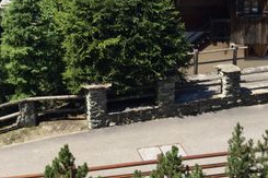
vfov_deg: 17.1
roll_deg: +1.6
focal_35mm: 74
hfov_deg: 27.1
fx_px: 551
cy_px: -66
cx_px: 75
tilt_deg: -8.3
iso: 32
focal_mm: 4.15
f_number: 2.2
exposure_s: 1/1364
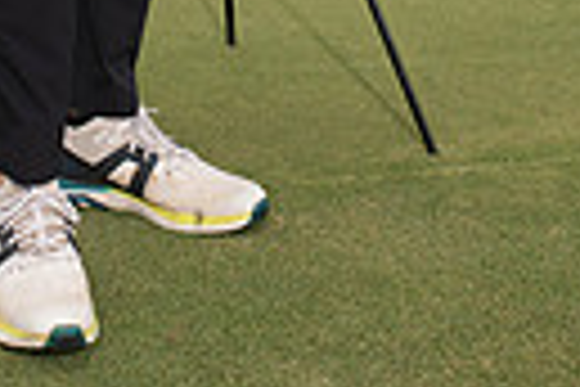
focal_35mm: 133
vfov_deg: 9.2
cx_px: 94
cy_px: -572
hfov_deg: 15.3
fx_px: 2143
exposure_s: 1/320
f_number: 6.3
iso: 160
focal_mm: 38
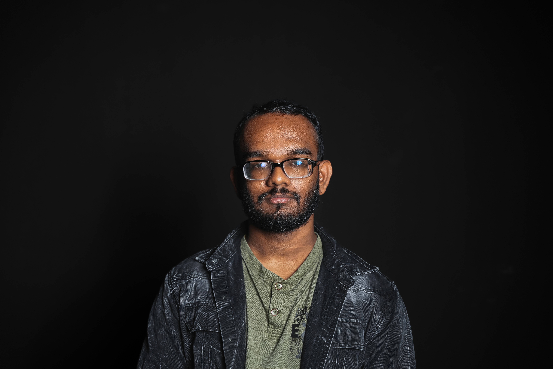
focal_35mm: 68
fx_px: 1038
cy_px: 184
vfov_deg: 20.1
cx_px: 276
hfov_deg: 29.8
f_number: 2.8
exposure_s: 1/50
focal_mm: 67.6
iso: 640
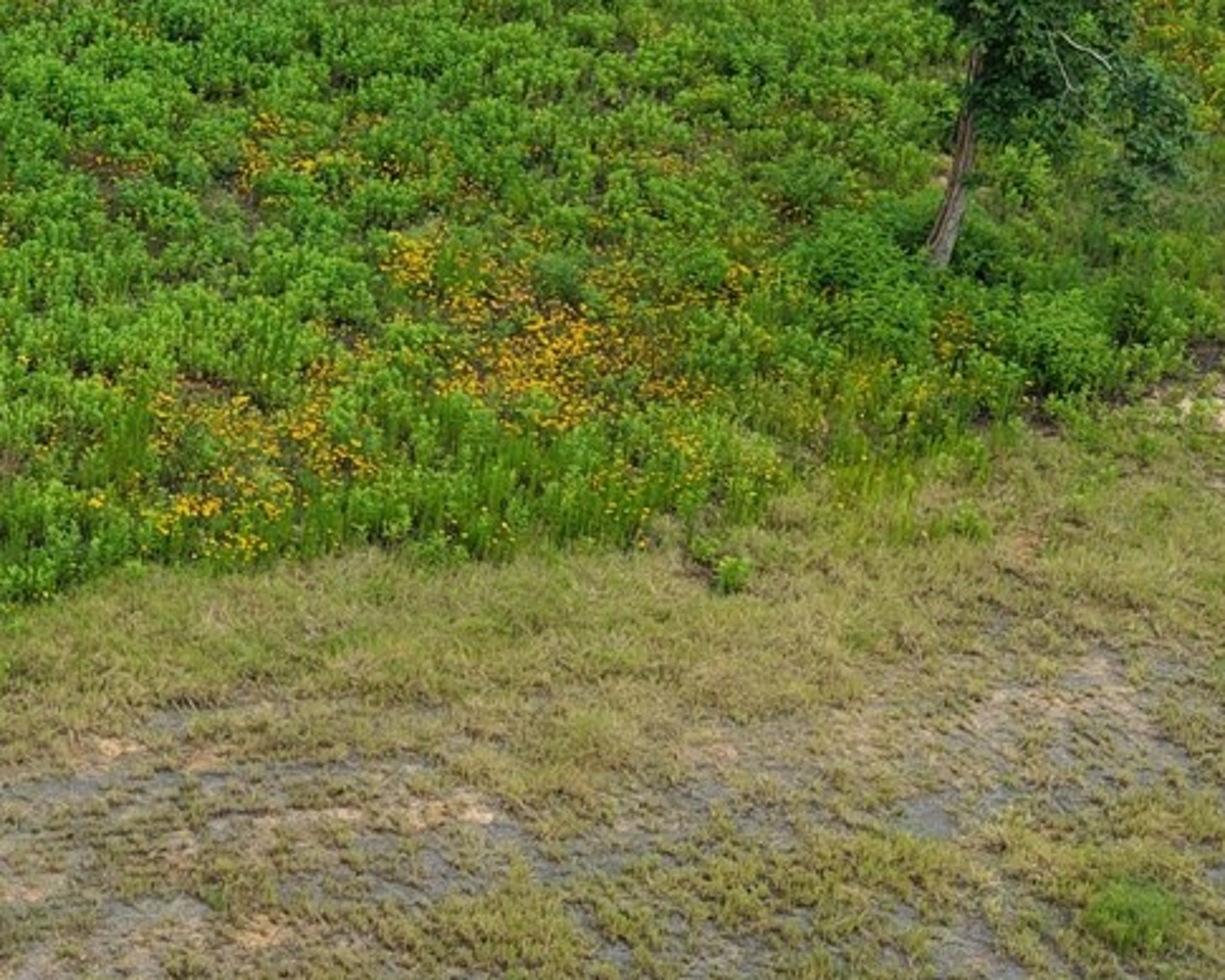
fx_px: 3589
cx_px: -268
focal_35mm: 99
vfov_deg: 15.4
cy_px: 104
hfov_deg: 18.3
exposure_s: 1/2000
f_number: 1.8
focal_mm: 8.67
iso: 170
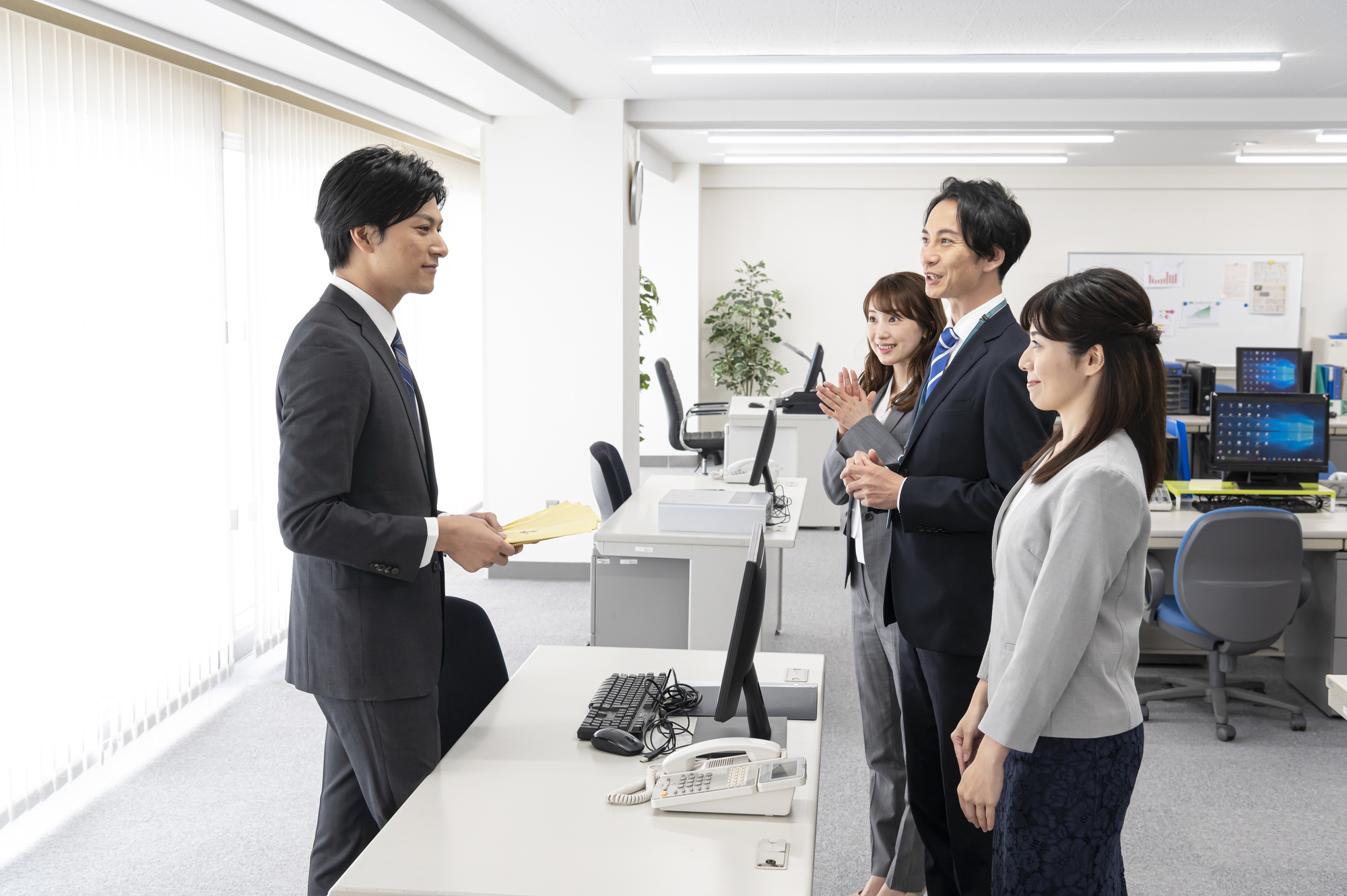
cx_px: 674
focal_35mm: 44
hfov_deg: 44.5
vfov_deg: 30.5
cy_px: 448
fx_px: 1645
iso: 1250
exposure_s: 1/125
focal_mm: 44
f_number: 7.1
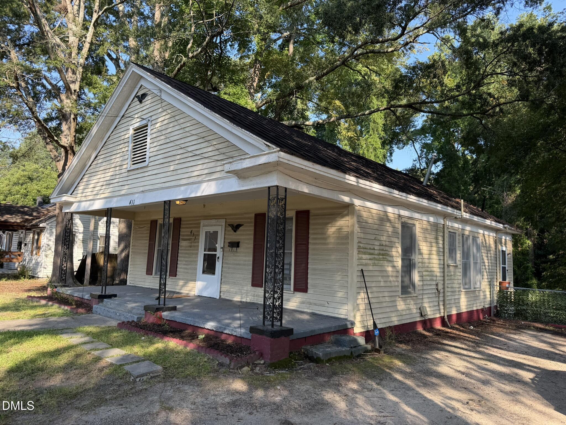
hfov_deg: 71.6
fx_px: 392
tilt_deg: +6.3
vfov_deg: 56.8
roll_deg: -2.4
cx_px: 283
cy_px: 212
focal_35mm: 24
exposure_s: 1/772
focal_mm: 6.76
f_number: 1.78
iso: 80
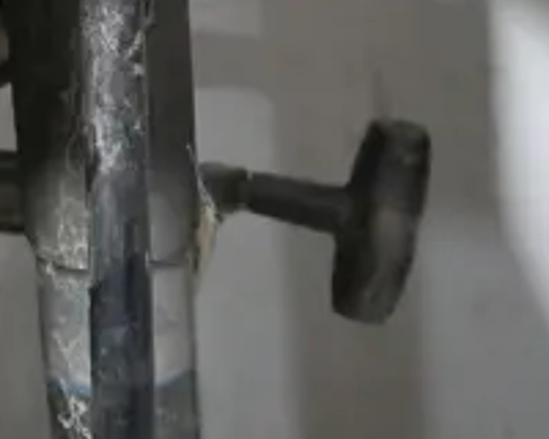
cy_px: -346
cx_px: 114
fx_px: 4387
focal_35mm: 270
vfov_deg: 5.6
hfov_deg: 7.2
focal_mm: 27
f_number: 5.3
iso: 3200
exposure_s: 1/50
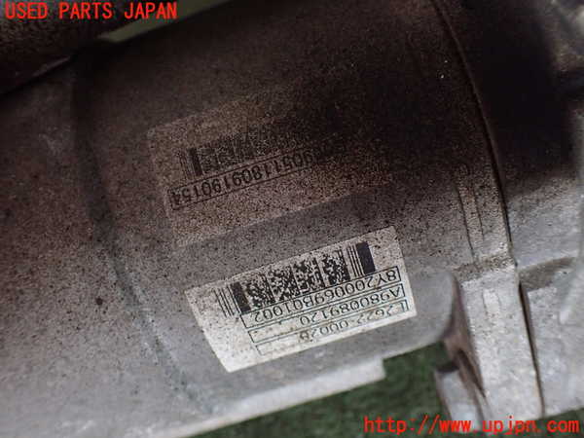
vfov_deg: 46.8
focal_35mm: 30
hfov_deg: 60.0
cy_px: 219
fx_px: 506
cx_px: 292
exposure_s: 1/125
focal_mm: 5.4
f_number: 2.3
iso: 640
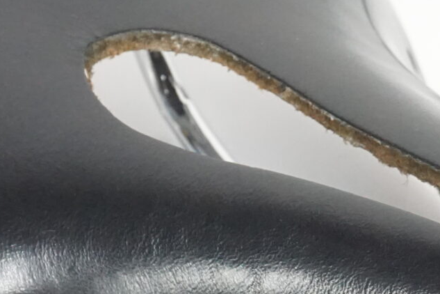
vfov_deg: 7.5
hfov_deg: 11.1
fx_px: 2224
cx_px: 494
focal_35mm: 182
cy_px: 242
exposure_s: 1/60
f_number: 8
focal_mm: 30
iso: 3200
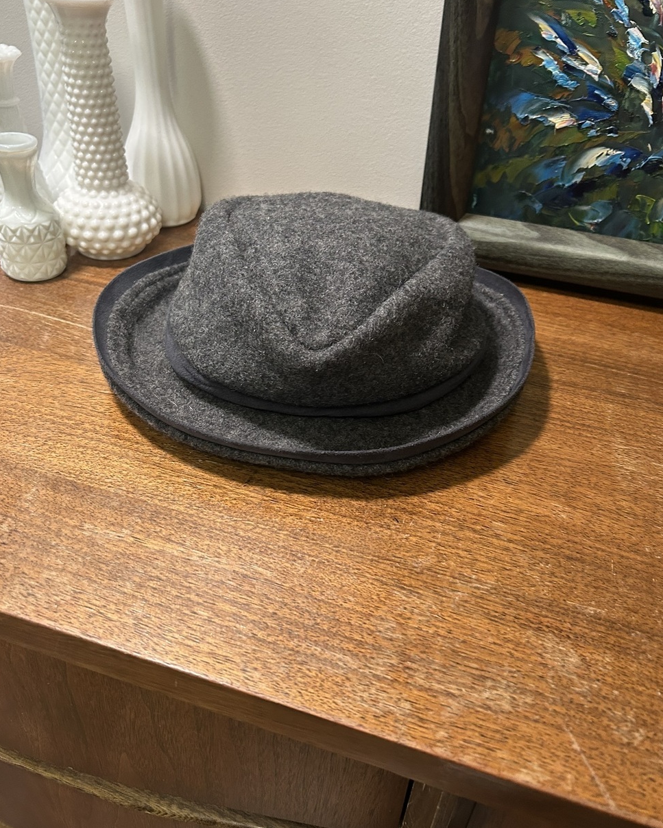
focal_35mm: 28
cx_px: 341
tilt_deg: -36.7
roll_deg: -5.0
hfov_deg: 51.5
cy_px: 405
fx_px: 687
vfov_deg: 62.2
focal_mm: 5.7
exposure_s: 1/60
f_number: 1.5
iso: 250
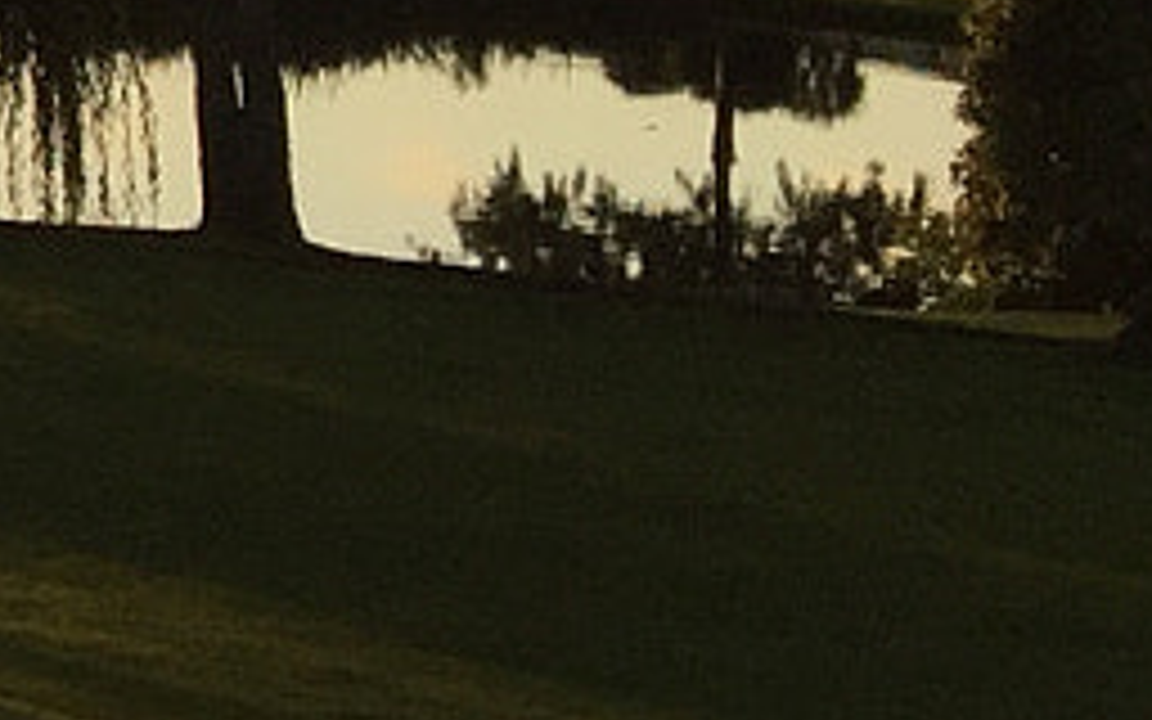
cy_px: -396
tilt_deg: -0.9
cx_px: -2241
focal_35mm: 192
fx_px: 6028
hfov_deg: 9.0
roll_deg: -1.2
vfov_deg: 6.7
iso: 32
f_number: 2.2
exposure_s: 1/1799
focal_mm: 4.15
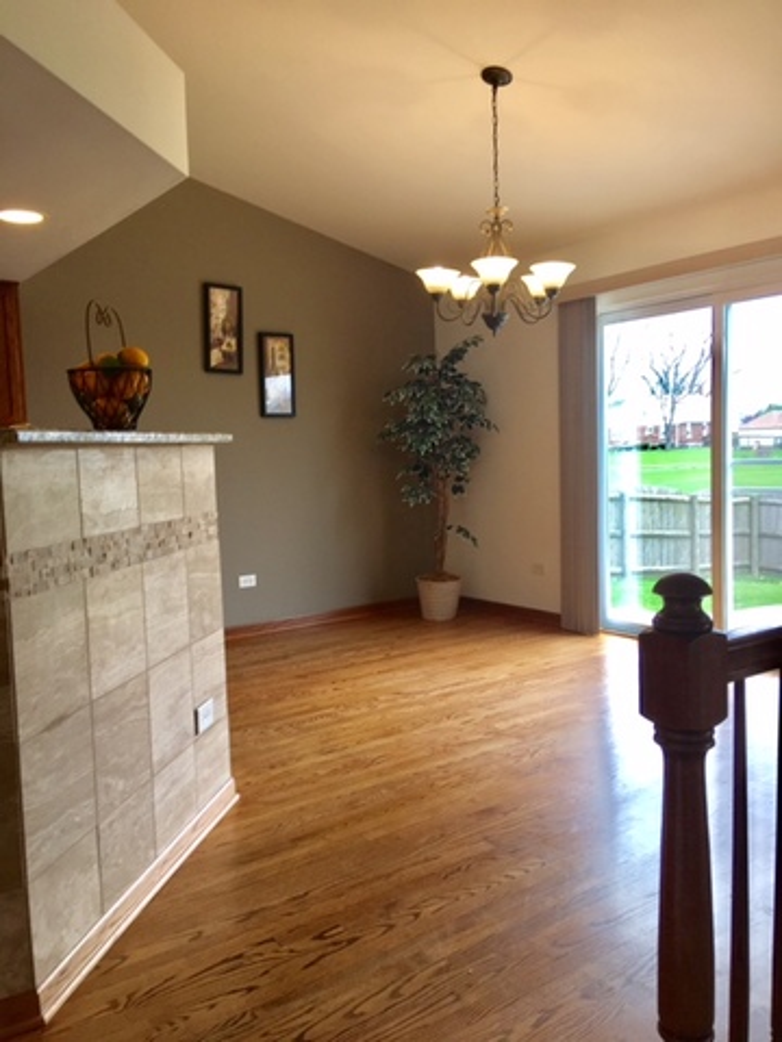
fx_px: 874
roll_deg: +2.4
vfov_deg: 61.7
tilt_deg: -5.3
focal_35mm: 29
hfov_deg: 48.2
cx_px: 391
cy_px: 521
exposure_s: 1/60
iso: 32
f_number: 2.2
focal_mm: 4.15
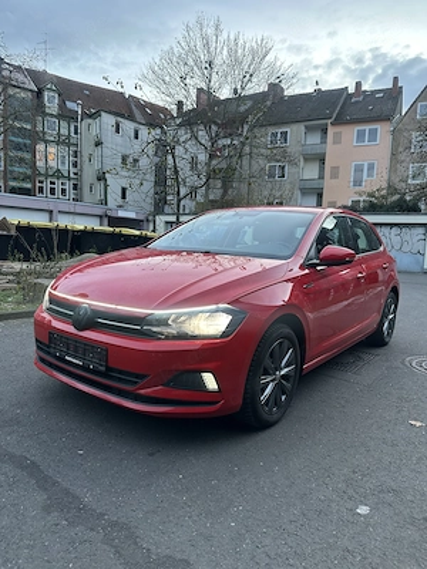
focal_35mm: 24
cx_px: 214
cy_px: 284
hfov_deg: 56.8
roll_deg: -2.5
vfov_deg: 71.6
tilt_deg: -5.1
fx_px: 395
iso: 160
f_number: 1.78
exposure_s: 1/50
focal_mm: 6.86
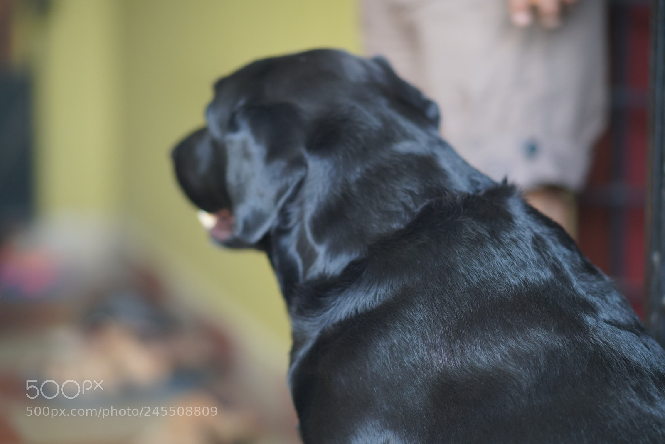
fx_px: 2495
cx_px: 332
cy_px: 222
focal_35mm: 135
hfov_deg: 15.2
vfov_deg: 10.2
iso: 1000
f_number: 2
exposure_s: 1/160
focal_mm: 135
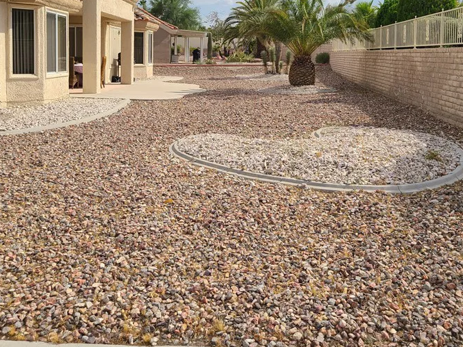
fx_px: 535
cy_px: 86
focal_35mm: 40
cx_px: 241
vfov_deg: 35.1
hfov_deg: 46.8
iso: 40
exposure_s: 1/3100
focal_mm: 5.4
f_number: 1.8
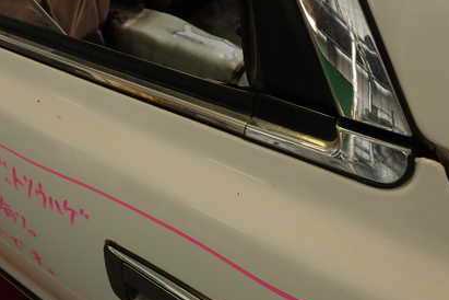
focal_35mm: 38
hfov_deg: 50.5
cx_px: 187
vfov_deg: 34.7
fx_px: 474
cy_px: 203
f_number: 2.8
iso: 100
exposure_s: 1/80
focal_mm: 4.5
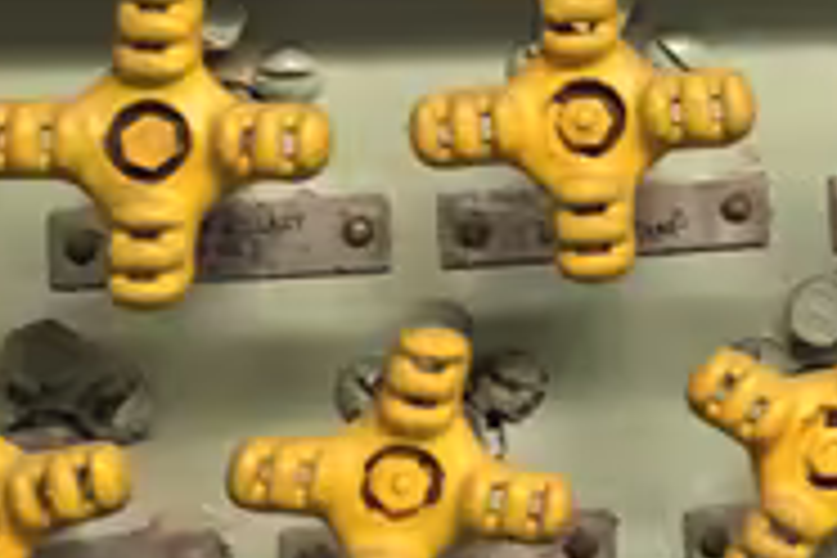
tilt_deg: -1.0
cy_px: 22
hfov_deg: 14.5
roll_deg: +1.2
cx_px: 1480
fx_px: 2906
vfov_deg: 10.9
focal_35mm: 125
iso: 100
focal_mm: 3.99
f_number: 1.8
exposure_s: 1/12
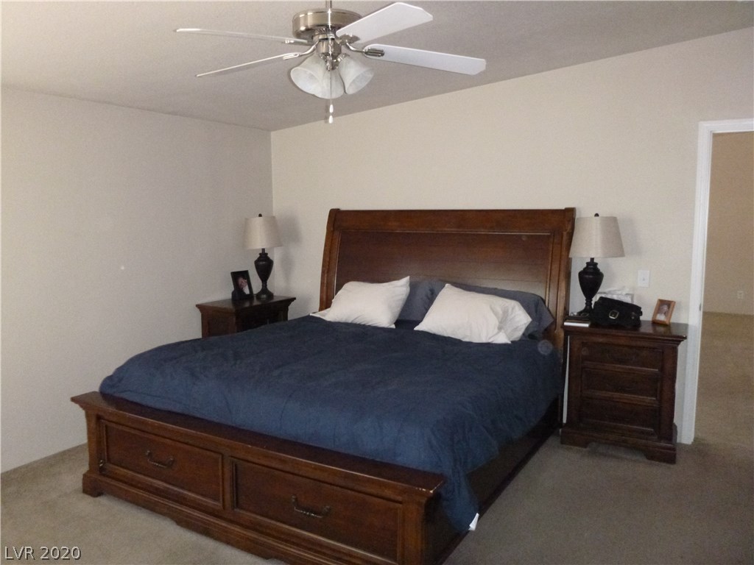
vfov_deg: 51.4
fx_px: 588
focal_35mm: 27
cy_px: 282
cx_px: 377
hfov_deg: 65.3
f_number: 4
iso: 800
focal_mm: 4.8
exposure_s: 1/60
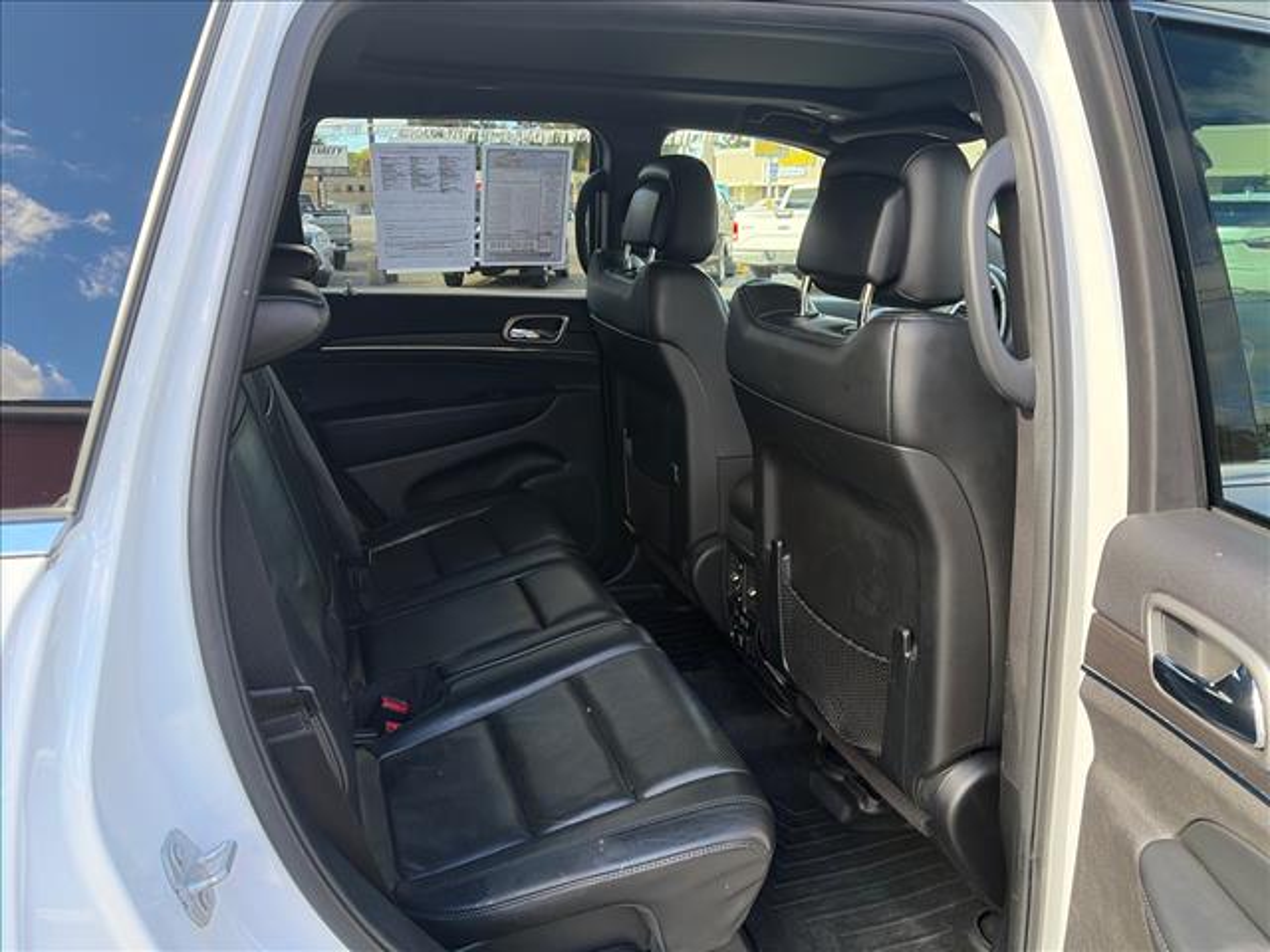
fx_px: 954
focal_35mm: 26
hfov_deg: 67.3
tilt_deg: -16.0
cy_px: 476
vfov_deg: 53.1
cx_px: 635
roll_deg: +0.8
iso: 100
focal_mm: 5.96
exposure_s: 1/219
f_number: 1.6
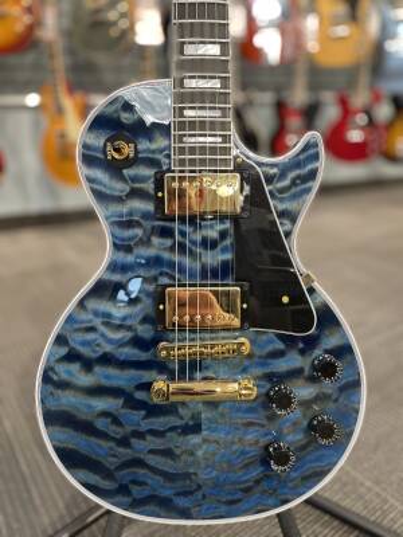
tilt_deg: -19.2
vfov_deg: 67.3
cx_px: 202
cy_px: 268
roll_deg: +2.9
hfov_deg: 53.1
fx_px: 404
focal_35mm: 26
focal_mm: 4.2
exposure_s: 1/60
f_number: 1.6
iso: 200
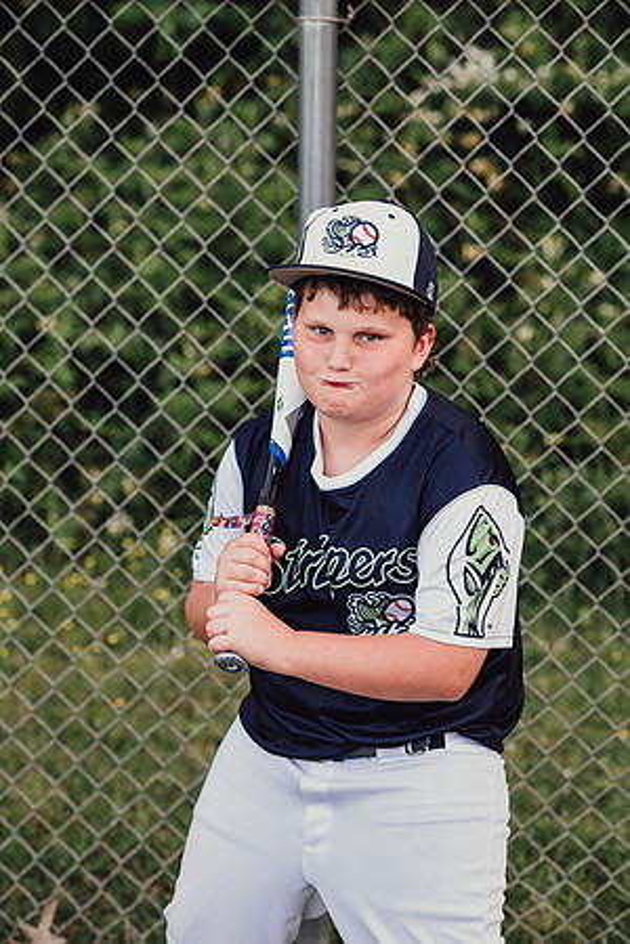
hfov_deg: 16.1
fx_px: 2231
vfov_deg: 23.9
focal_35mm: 85
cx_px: 315
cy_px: 472
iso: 200
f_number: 3.2
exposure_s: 1/320
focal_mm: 85
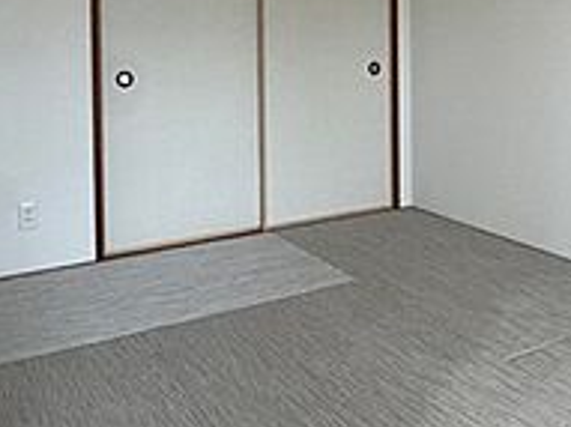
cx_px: 389
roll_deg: +0.4
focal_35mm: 44
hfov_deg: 42.3
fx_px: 725
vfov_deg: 31.5
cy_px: 51
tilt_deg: -1.6
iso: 800
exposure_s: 1/60
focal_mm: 2.22
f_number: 2.2
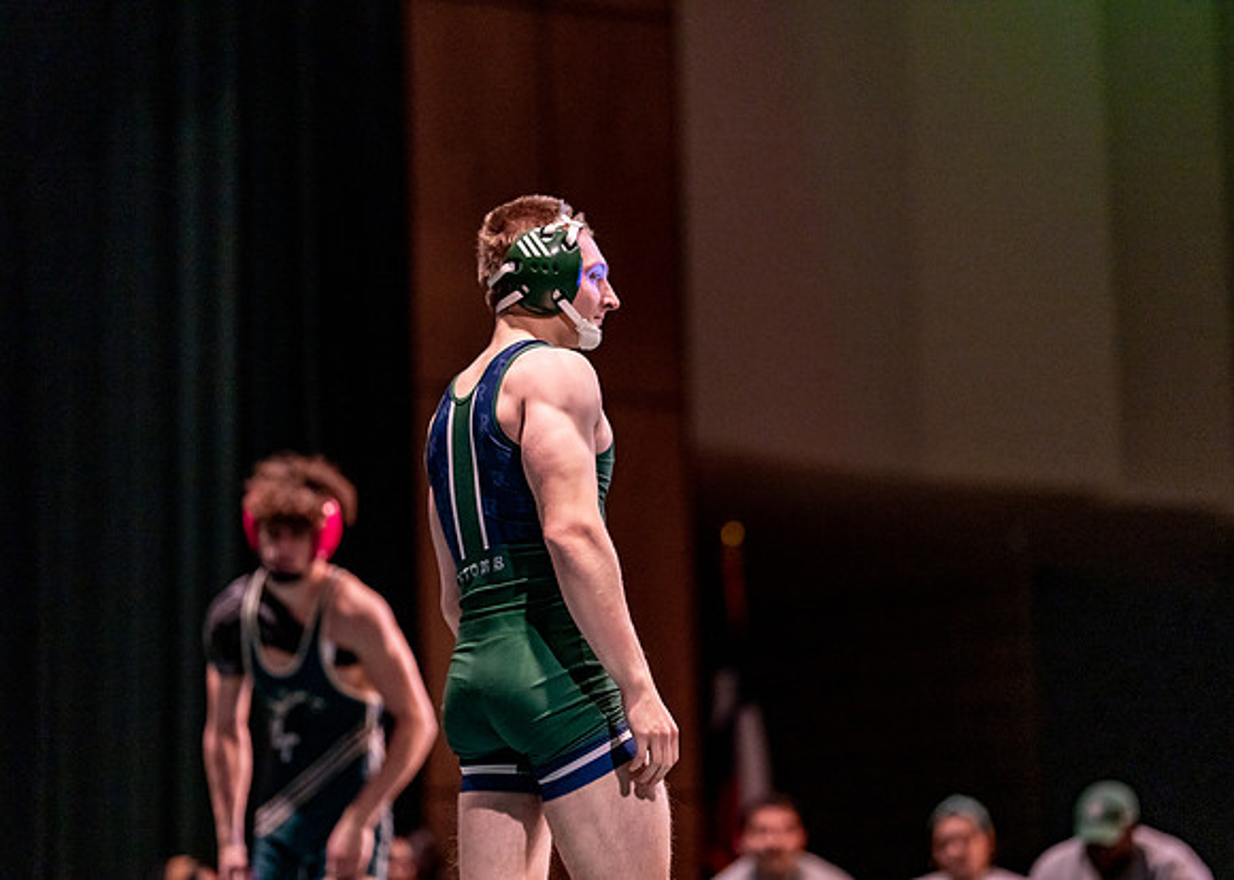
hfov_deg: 14.2
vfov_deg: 10.2
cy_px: 440
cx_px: 617
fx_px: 4956
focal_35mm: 141
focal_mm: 135
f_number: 1.8
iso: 2000
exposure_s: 1/800
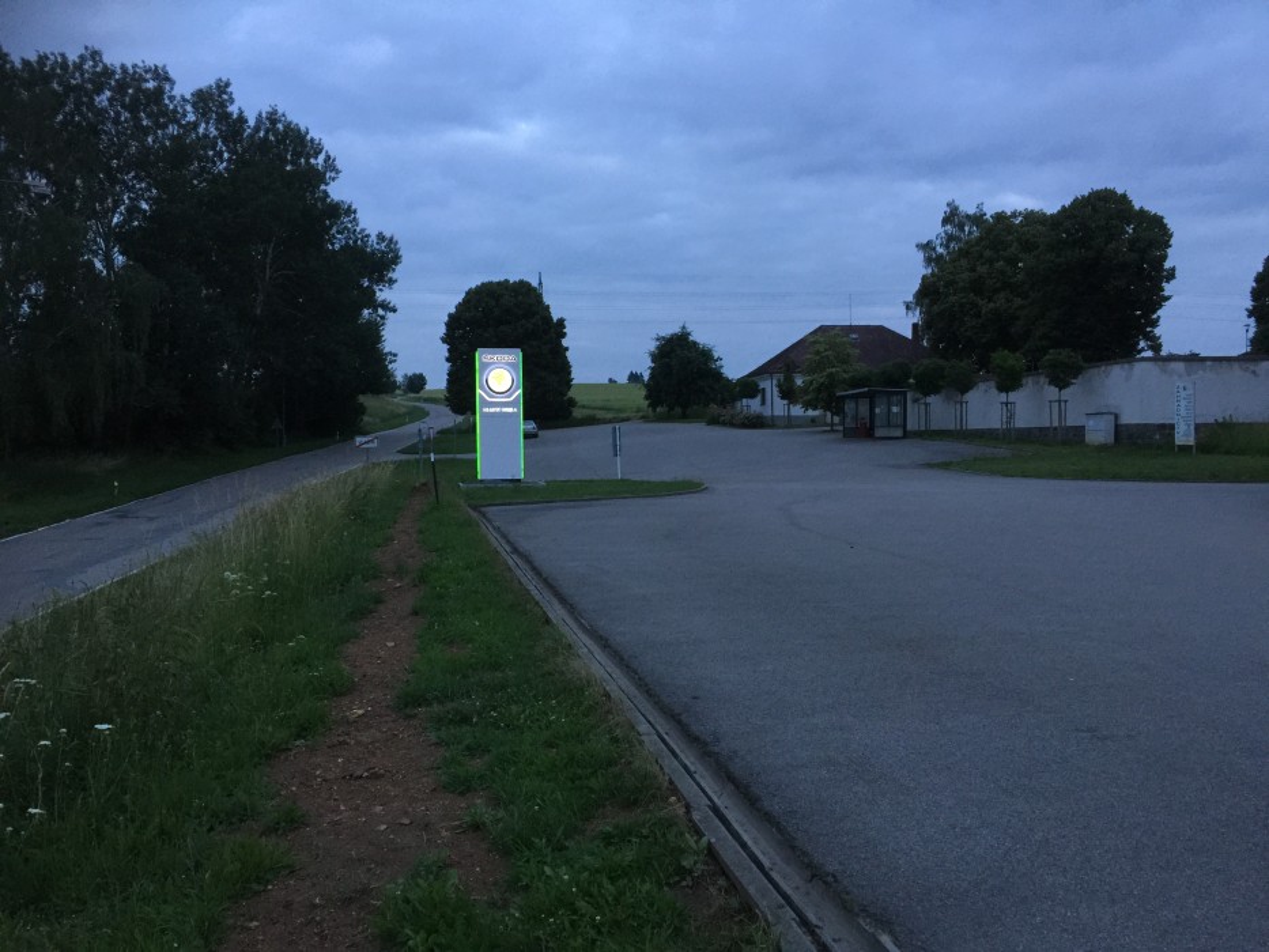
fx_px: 1063
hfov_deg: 61.7
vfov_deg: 48.2
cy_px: 476
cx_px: 634
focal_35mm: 29
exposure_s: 1/17
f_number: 2.2
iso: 100
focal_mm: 4.15
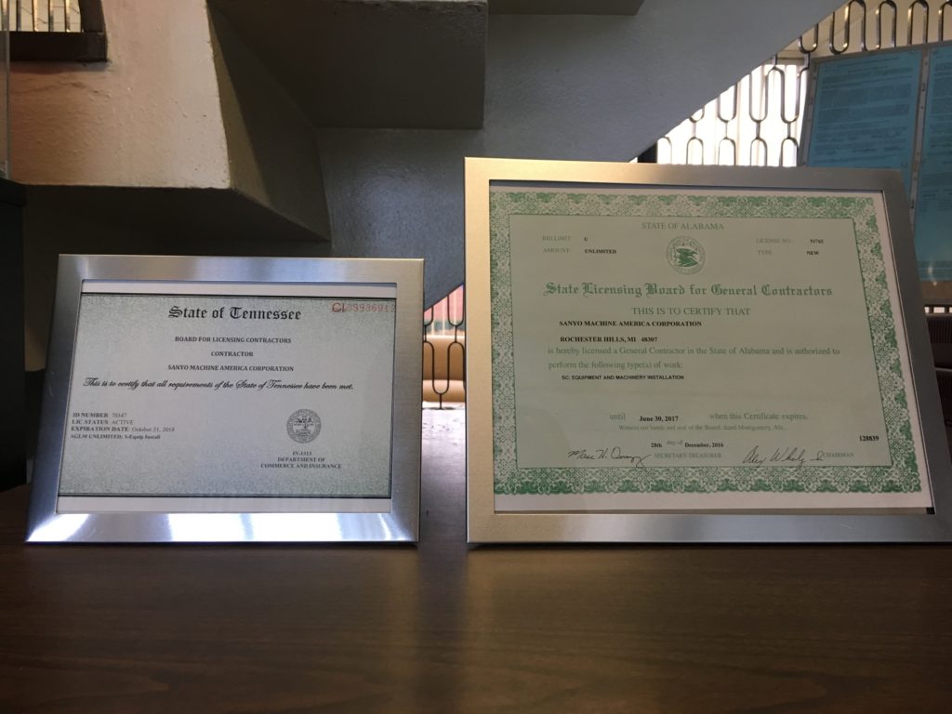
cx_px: 476
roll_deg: +0.1
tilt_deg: -3.8
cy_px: 357
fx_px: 798
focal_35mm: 29
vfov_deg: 48.2
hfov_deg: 61.7
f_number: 2.2
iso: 100
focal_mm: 4.15
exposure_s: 1/30
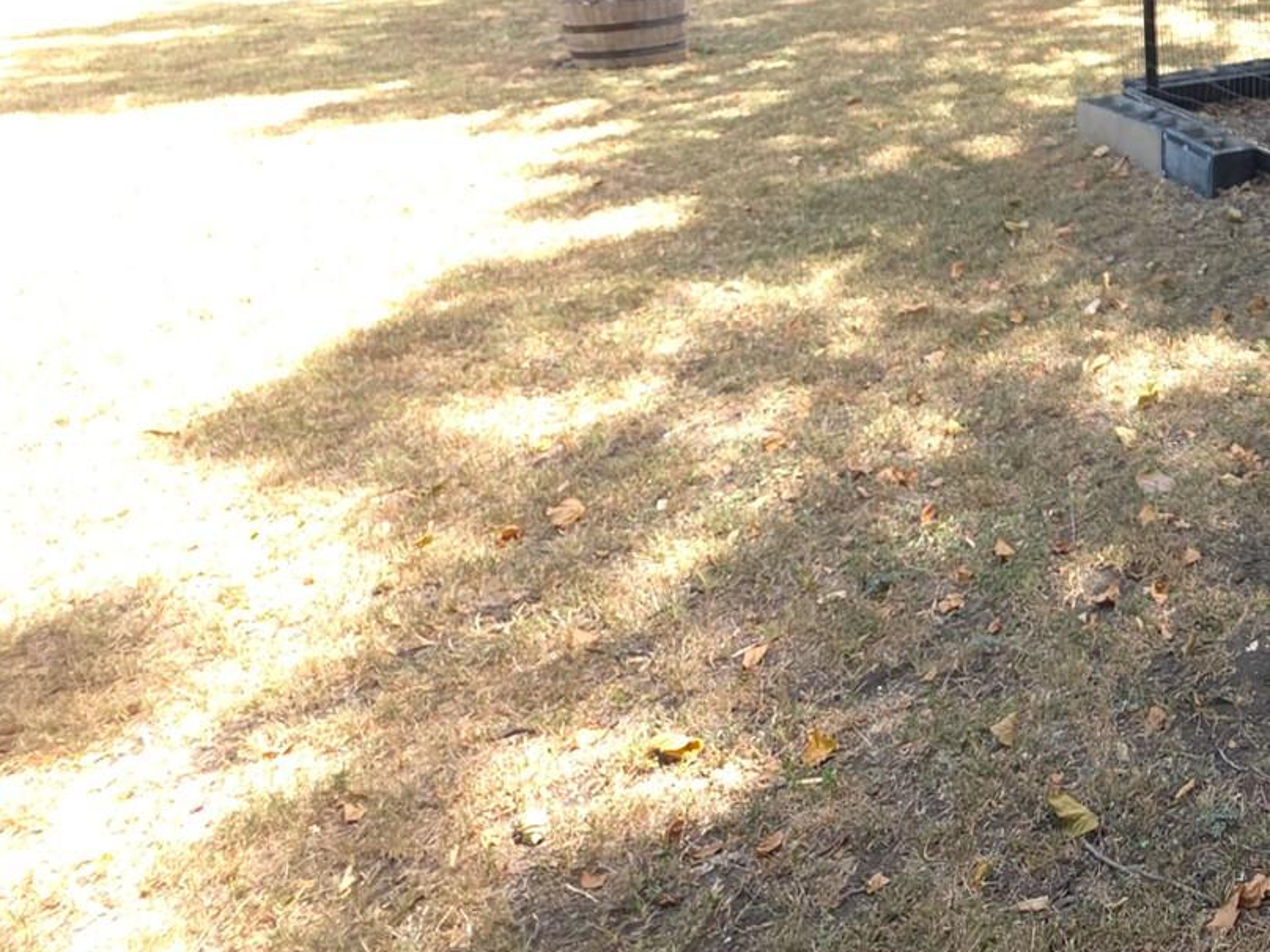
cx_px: 1522
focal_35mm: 33
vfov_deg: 38.1
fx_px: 1211
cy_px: -6
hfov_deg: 39.7
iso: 32
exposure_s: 1/120
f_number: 1.9
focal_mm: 2.2
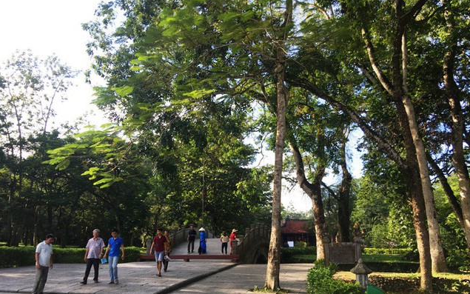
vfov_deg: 40.6
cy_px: 161
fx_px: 397
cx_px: 235
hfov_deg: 61.2
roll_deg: -0.5
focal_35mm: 31
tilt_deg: +16.4
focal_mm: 4.15
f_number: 2.2
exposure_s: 1/283
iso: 25
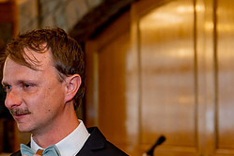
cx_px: -37
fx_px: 695
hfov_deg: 18.2
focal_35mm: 107
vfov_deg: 12.7
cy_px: 128
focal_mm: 44
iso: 1250
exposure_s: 1/160
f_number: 2.8
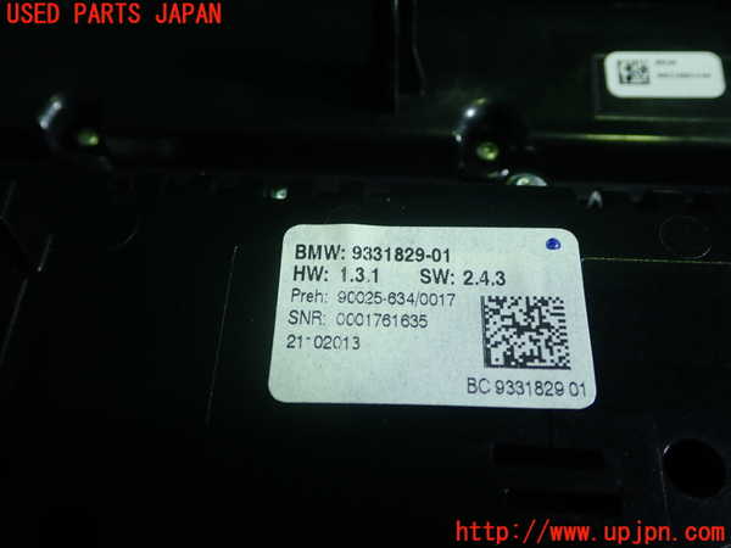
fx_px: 802
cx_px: 366
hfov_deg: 49.0
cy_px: 274
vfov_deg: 37.7
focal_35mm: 38
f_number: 2.7
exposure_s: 1/50
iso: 200
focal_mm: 6.83
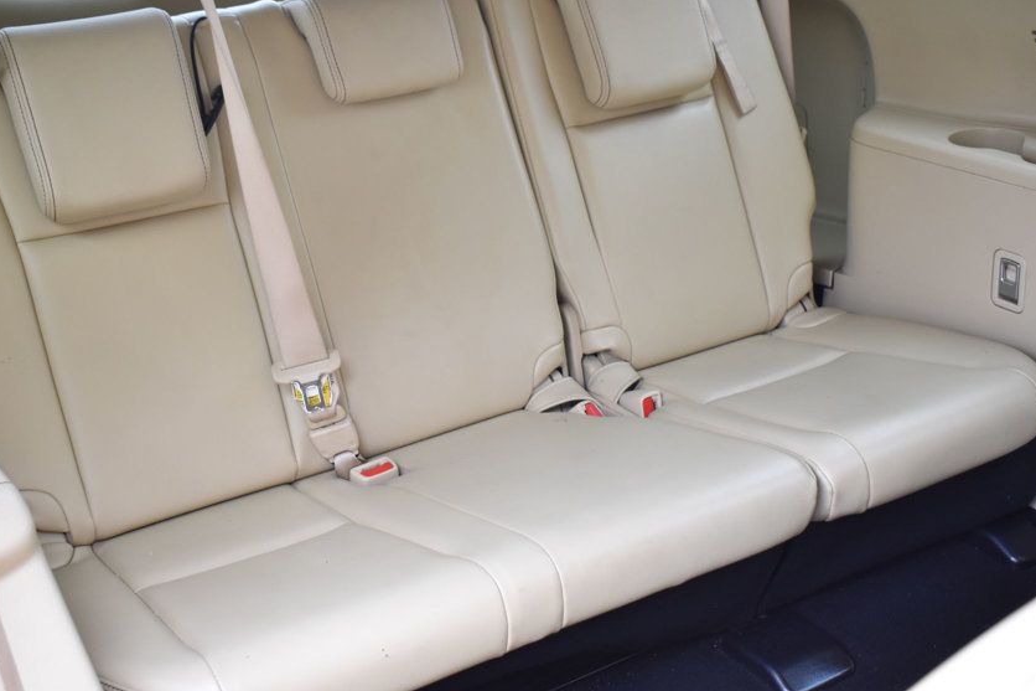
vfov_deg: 27.2
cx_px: 430
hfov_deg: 39.8
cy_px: 301
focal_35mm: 50
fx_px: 1427
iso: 800
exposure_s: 1/125
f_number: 4.5
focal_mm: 27
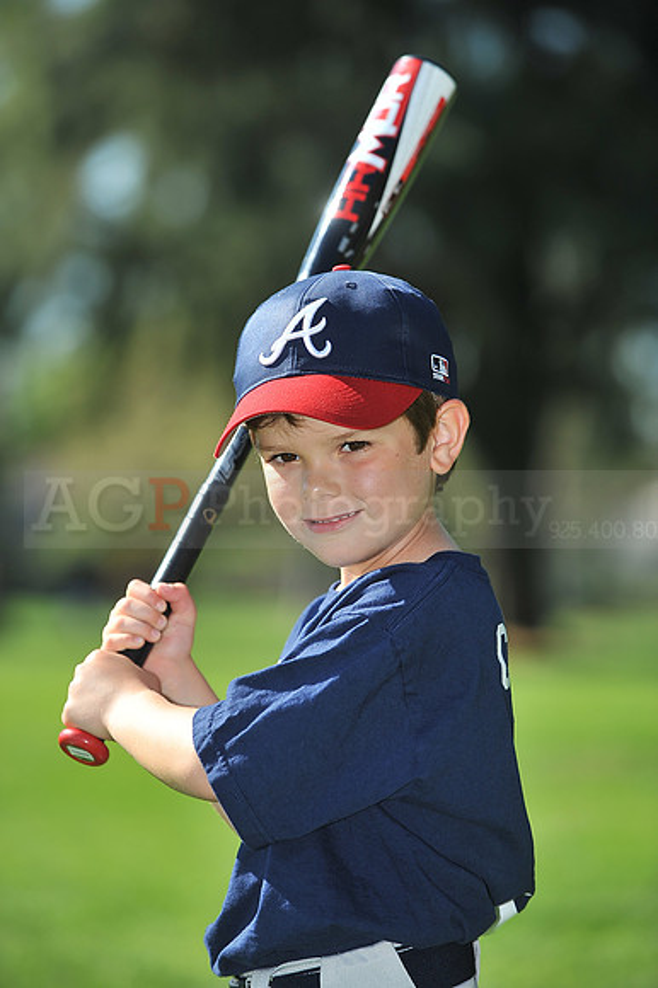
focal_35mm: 165
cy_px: 494
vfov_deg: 12.5
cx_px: 329
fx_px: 4529
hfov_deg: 8.3
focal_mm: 165
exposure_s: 1/1250
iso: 200
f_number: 4.5
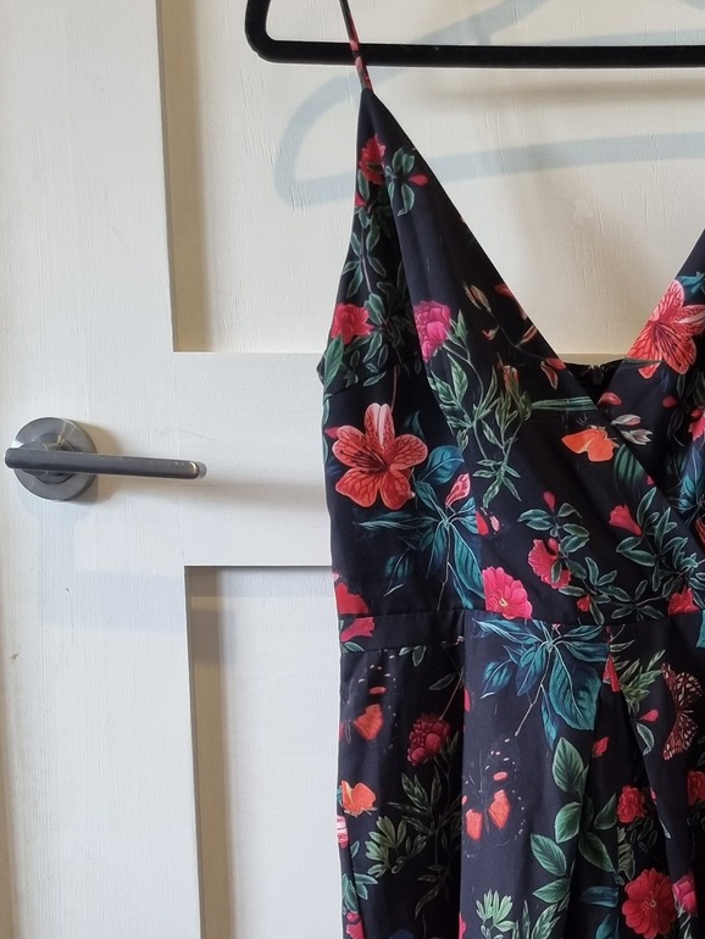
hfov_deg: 26.2
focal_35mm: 54
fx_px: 1466
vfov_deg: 34.4
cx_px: 621
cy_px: 755
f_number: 1.8
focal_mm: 5.4
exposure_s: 1/100
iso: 250
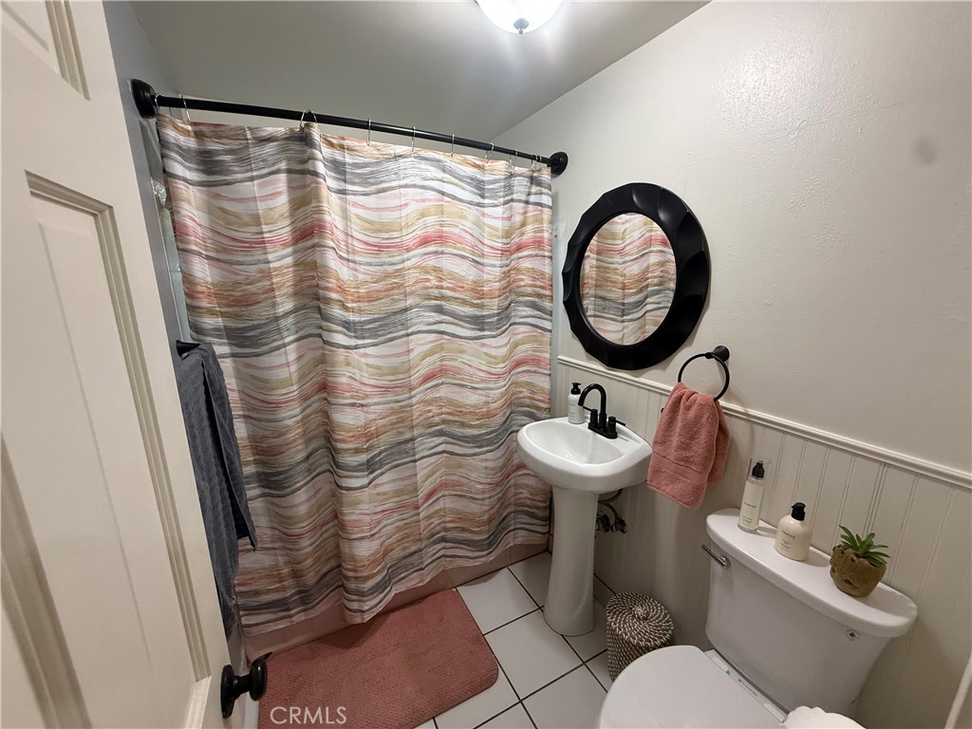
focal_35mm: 14
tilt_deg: -12.3
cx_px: 486
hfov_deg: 102.1
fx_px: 393
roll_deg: +0.9
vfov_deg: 85.7
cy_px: 364
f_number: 2.2
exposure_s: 1/120
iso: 320
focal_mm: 2.22
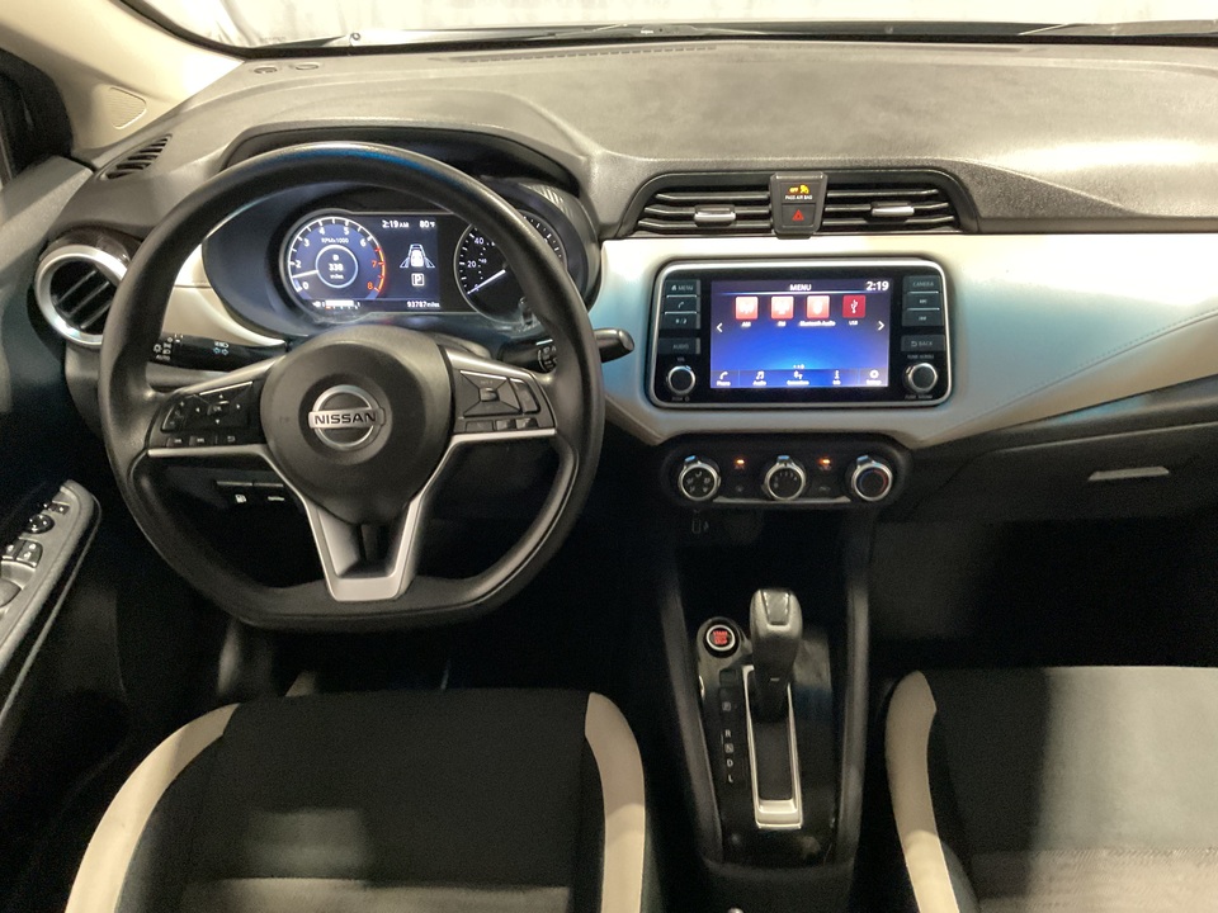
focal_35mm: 29
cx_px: 609
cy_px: 456
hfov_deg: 61.7
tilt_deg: -33.6
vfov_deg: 48.2
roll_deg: +1.0
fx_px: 1020
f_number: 1.8
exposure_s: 1/30
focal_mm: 3
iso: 500
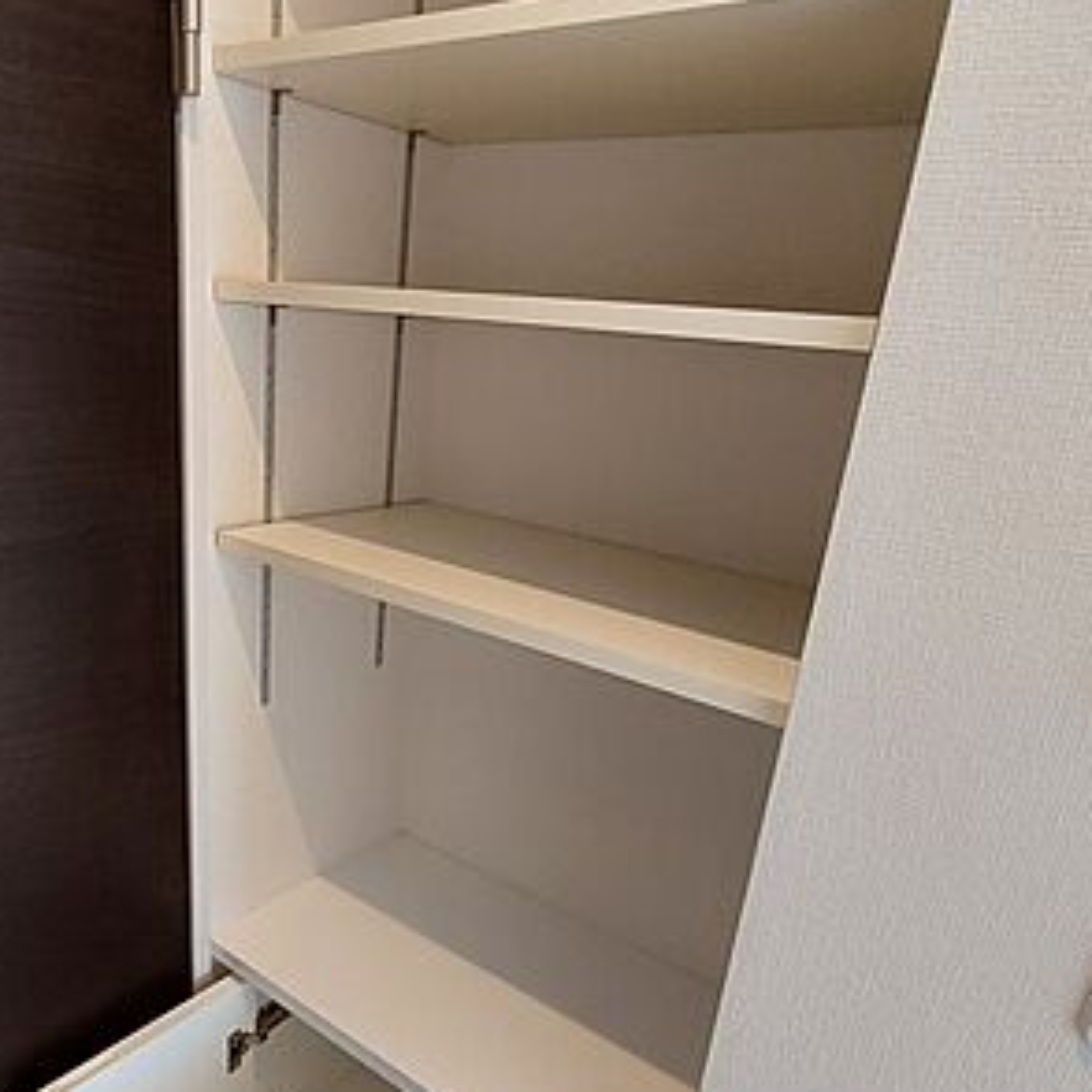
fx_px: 892
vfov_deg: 62.2
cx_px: 449
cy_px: 669
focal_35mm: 25
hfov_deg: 62.5
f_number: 2.2
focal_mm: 1.74
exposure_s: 1/60
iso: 250
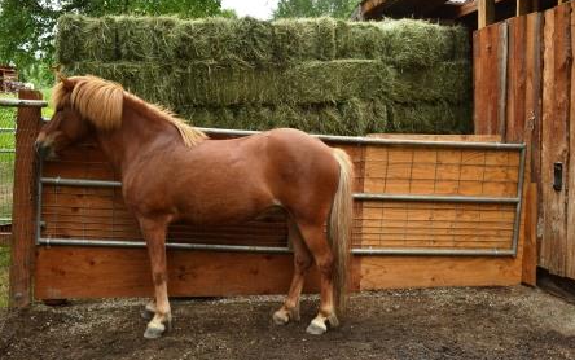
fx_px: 580
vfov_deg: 34.5
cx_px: 289
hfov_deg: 52.7
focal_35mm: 37
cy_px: 169
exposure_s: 1/80
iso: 800
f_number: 9
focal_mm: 24
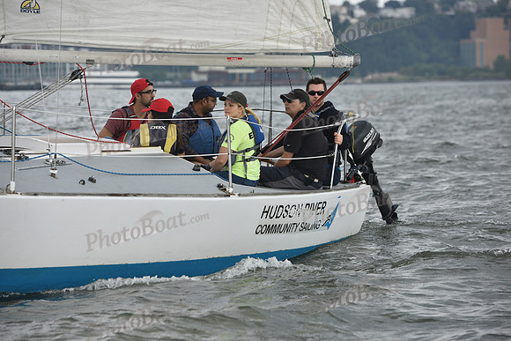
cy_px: 170
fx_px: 2130
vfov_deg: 9.2
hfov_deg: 13.7
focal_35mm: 150
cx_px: 256
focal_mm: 150
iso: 320
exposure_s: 1/1250
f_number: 5.6
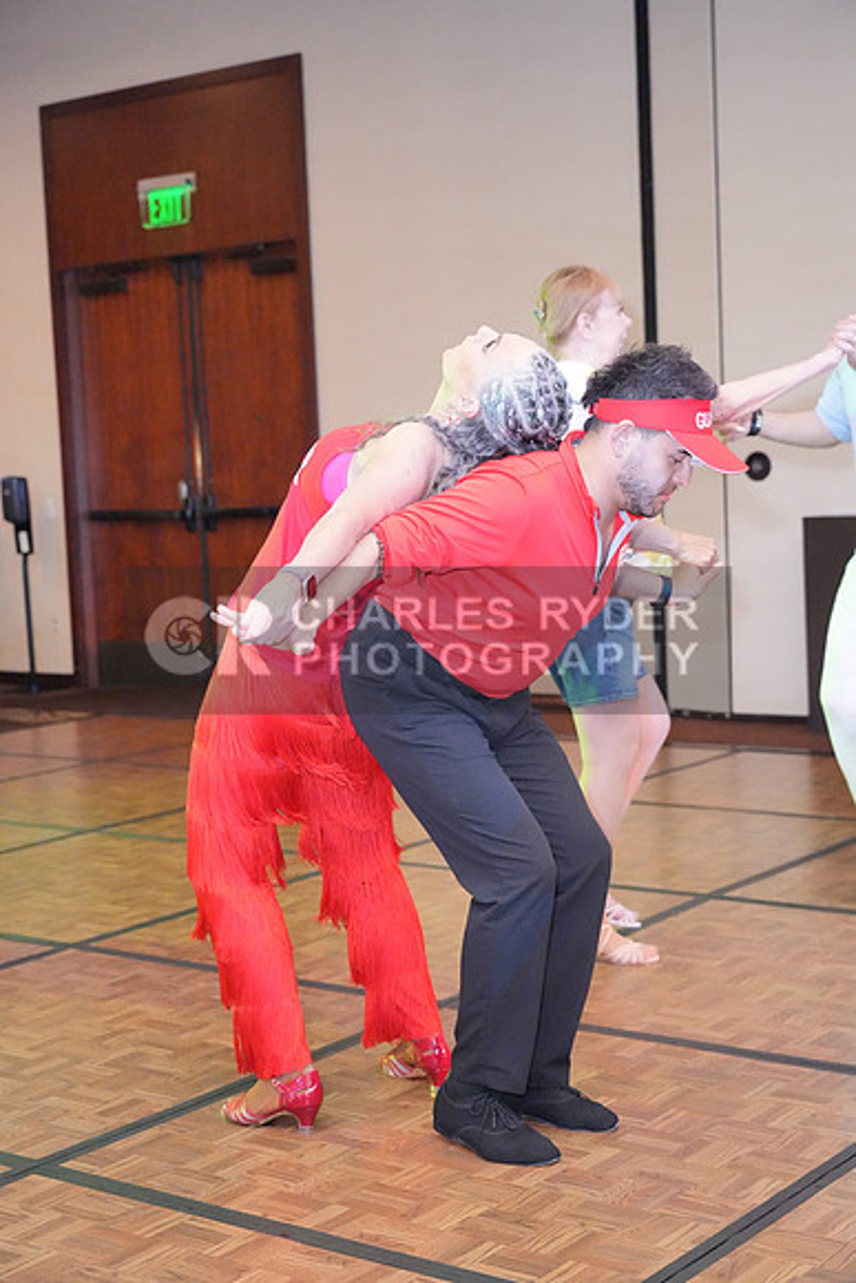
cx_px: 428
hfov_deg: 25.1
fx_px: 1925
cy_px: 642
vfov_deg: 36.9
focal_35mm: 54
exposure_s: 1/400
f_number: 4
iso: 12800
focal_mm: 54
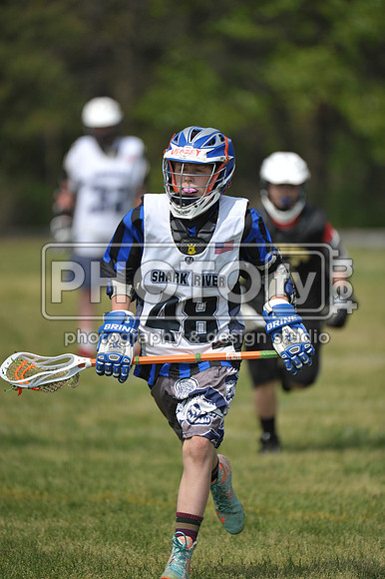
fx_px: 6424
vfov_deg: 5.2
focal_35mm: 400
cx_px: 192
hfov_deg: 3.4
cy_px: 290
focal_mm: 400
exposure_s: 1/4000
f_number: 4
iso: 640
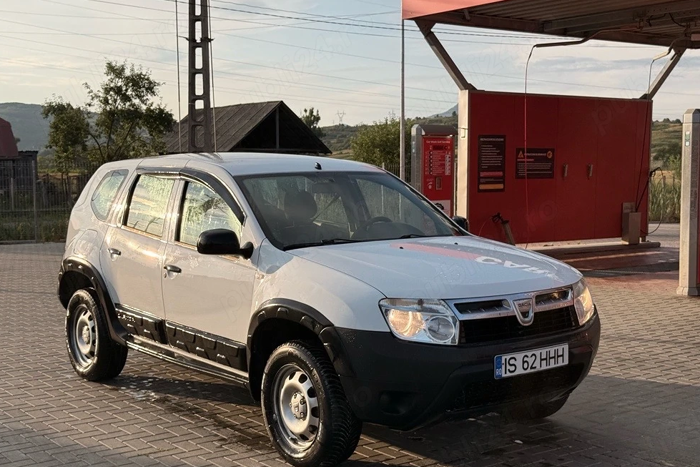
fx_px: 992
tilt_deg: -4.0
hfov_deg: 38.9
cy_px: 262
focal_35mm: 51
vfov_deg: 26.5
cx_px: 343
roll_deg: -0.4
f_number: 1.78
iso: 64
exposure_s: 1/3378
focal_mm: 6.76
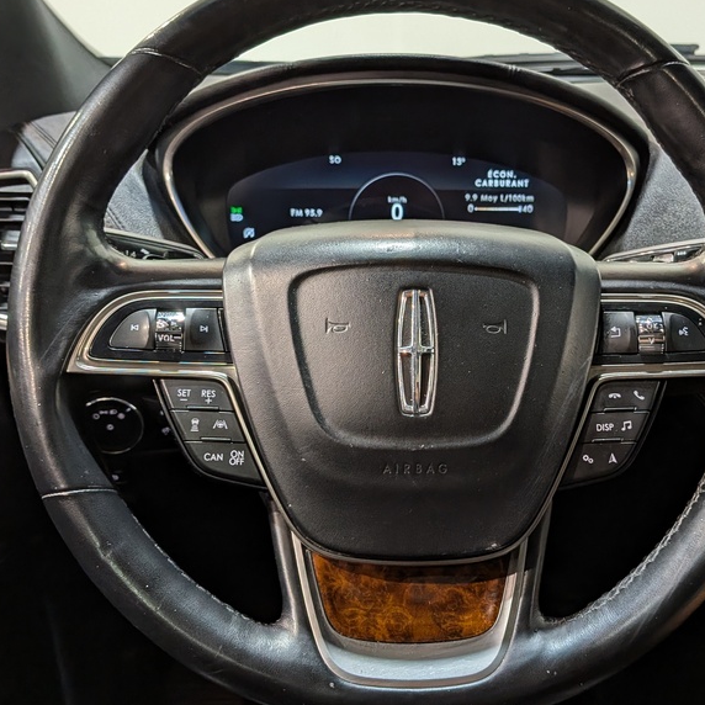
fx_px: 876
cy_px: 339
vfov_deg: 43.8
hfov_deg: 43.8
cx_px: 381
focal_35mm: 38
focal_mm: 4.53
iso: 219
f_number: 1.7
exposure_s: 1/120
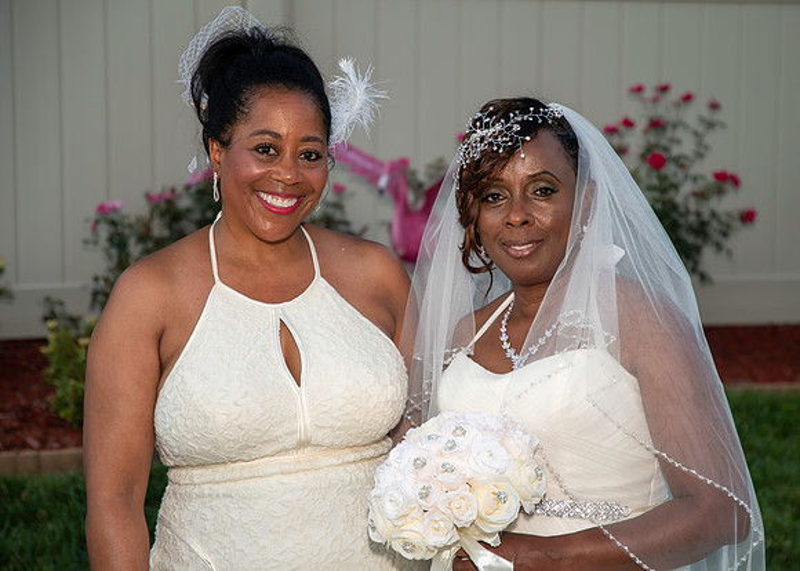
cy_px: 283
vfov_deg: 11.9
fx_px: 2743
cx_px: 447
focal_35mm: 121
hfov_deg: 16.6
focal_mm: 70
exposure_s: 1/250
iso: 400
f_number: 4
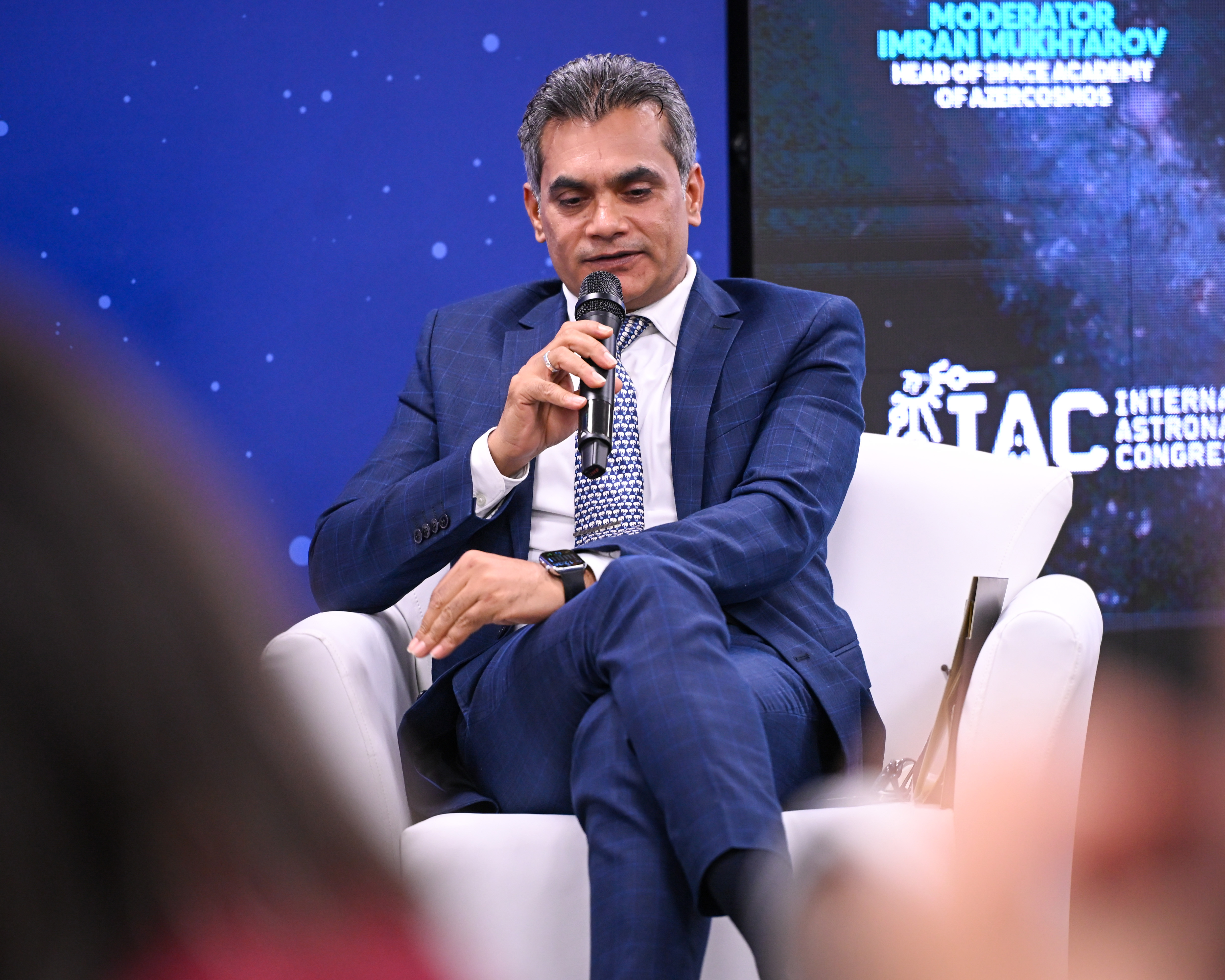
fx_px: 8194
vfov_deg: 6.8
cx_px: 661
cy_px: 490
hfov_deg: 8.5
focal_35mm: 226
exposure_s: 1/250
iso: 2500
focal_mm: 200
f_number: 2.8
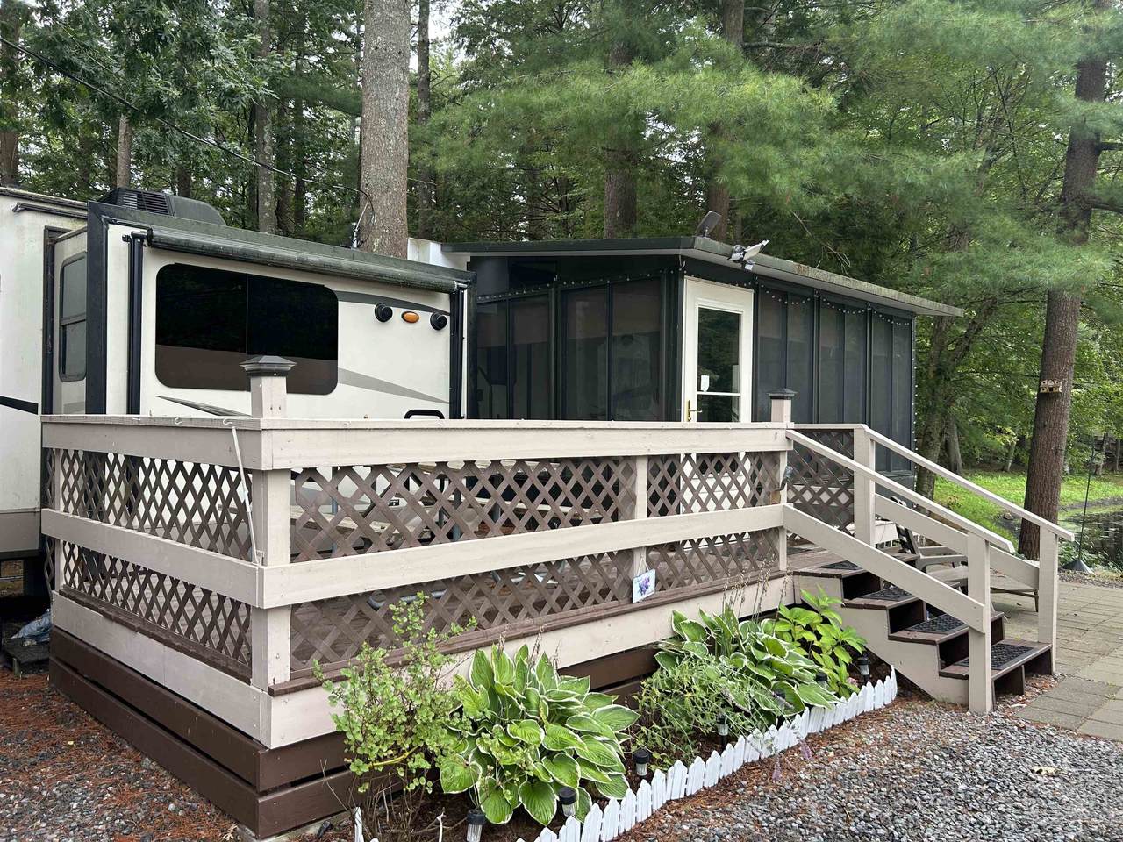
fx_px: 843
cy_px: 421
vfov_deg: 53.1
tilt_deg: -0.8
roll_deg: -0.4
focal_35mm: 26
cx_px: 562
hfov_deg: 67.3
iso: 40
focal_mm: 5.7
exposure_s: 1/277
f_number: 1.5
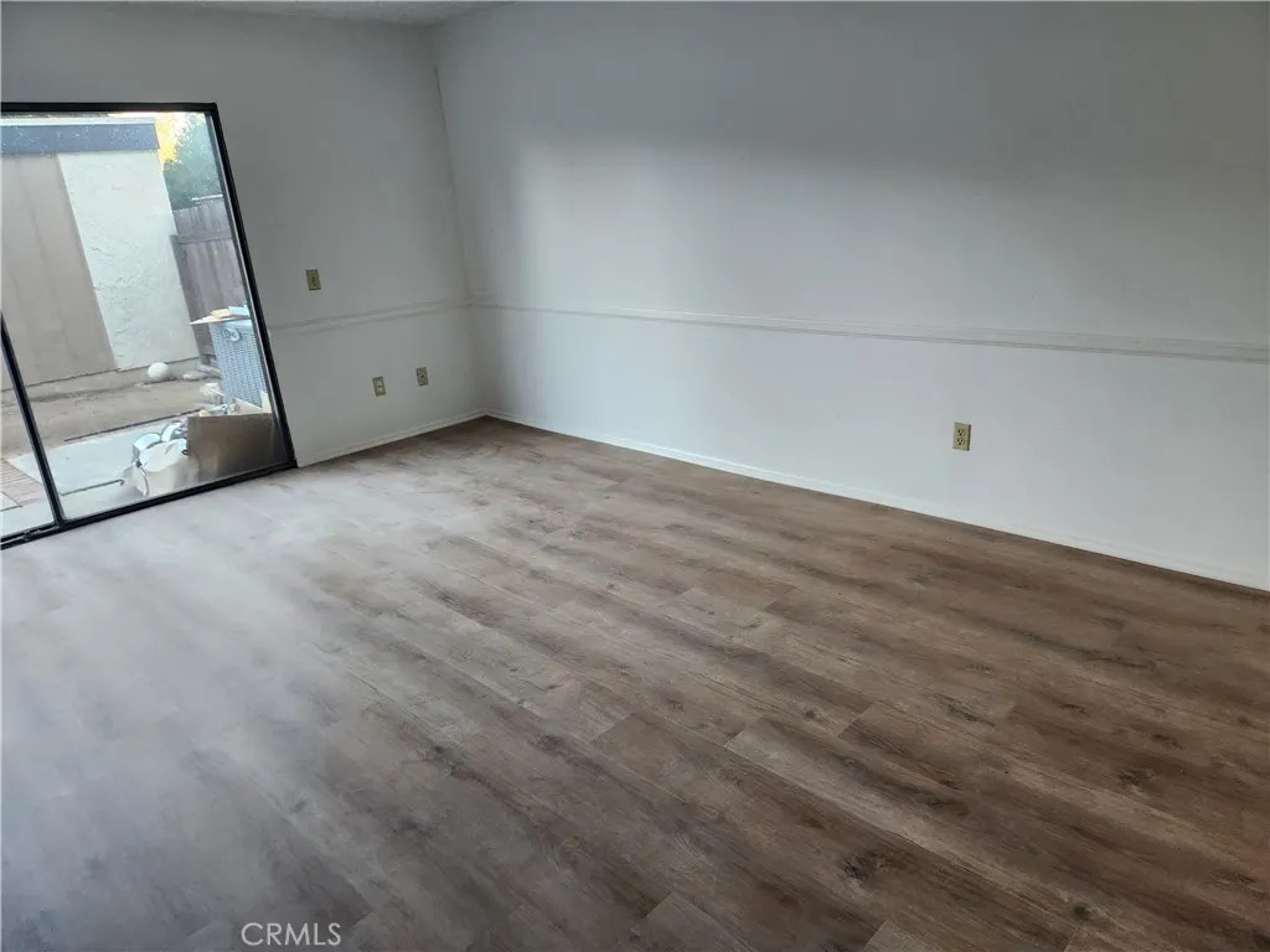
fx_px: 844
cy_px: 476
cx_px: 635
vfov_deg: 58.9
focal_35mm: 23
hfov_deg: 73.9
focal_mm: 5.4
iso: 200
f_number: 1.8
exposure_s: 1/120
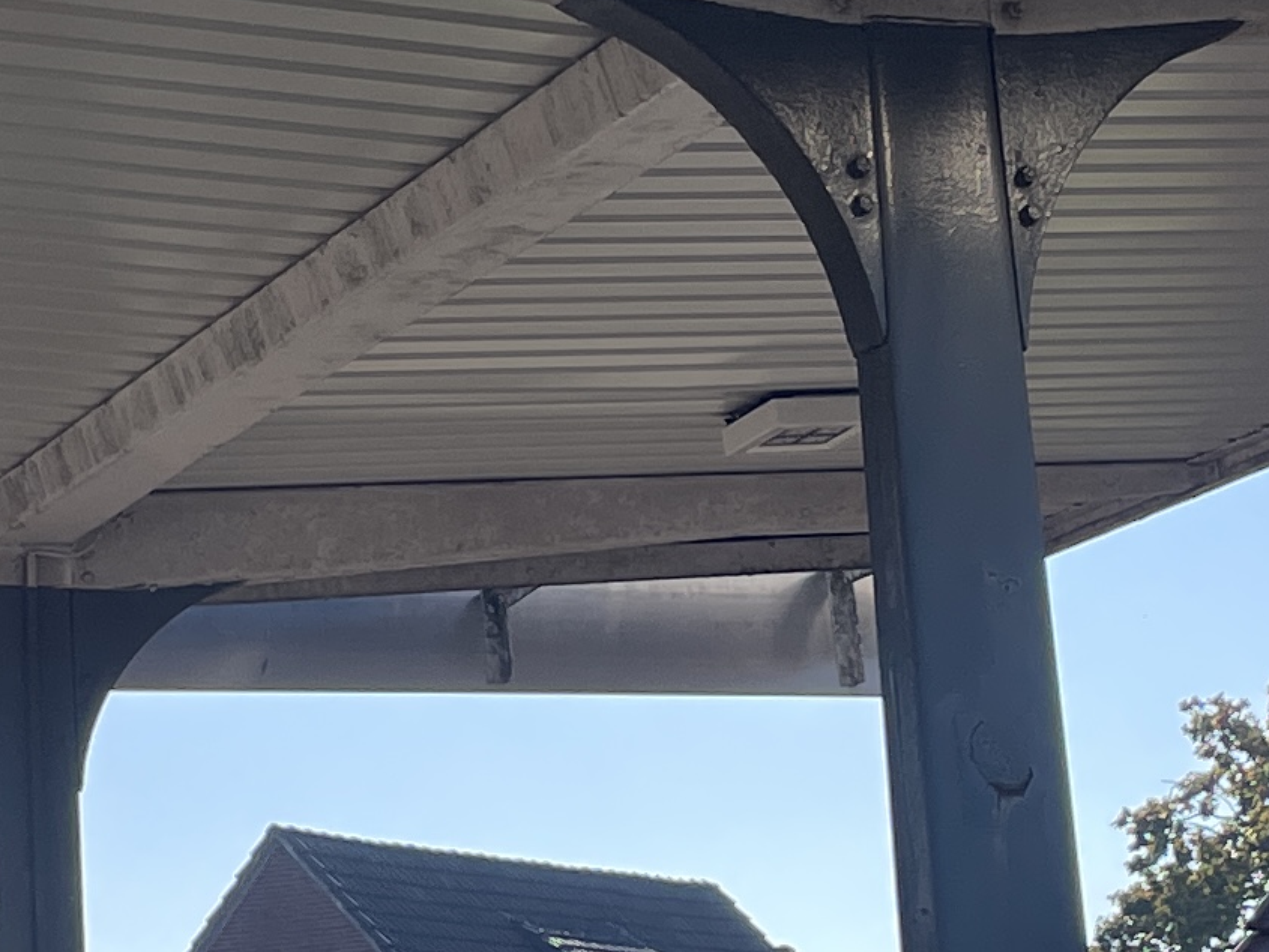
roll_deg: +3.2
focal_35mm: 124
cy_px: 437
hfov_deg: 15.9
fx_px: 4546
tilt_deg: +12.4
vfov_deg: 12.0
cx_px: 686
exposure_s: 1/4831
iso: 32
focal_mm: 4.2
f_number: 1.6
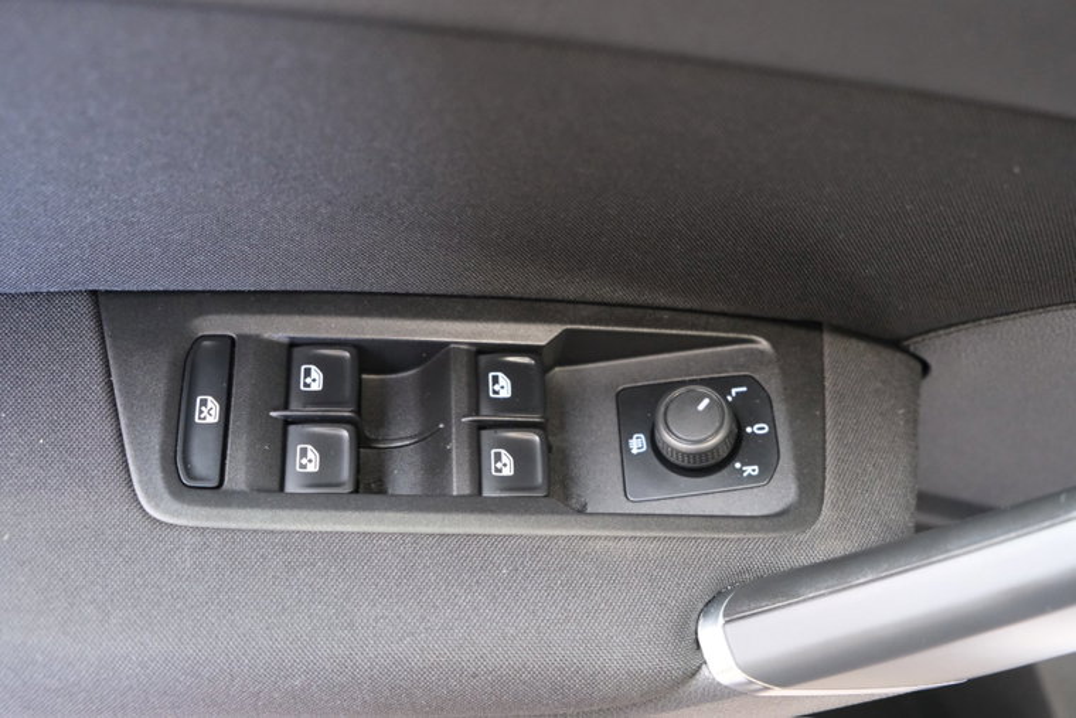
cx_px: 538
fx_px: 1196
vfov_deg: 33.4
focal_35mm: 40
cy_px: 359
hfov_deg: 48.5
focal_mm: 26.5
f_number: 4
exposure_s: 1/30
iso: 5000
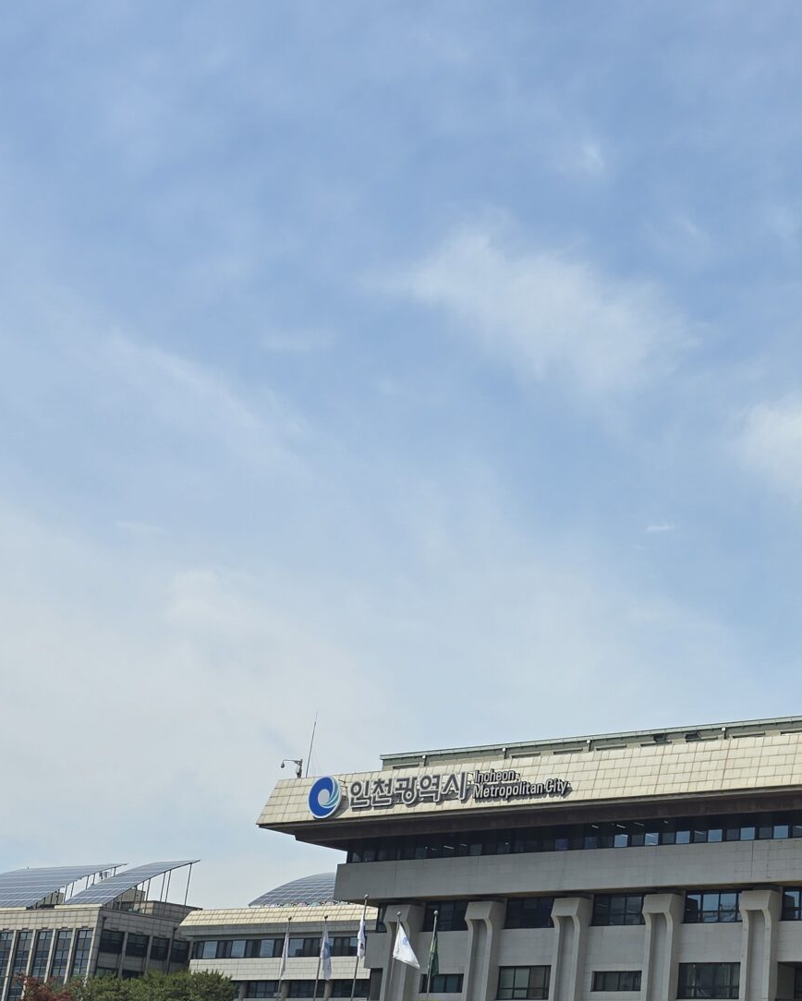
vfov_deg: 35.1
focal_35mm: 53
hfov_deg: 27.1
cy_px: 652
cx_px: 793
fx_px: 1572
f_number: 1.7
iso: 12
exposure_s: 1/1135
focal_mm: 6.3
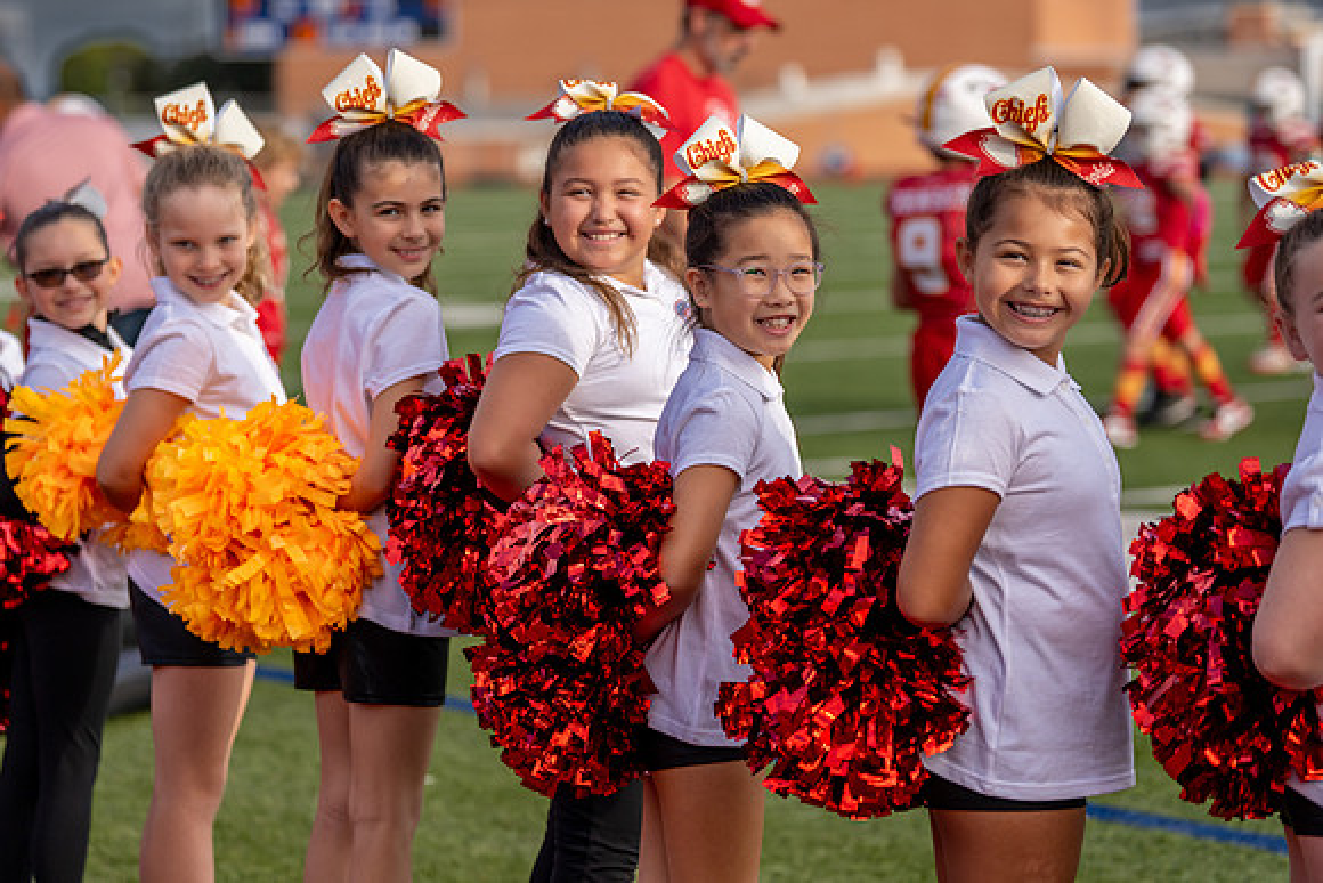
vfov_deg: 11.3
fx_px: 4475
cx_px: 560
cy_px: 379
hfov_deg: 16.8
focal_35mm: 122
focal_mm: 105
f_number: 2.8
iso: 200
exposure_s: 1/3200
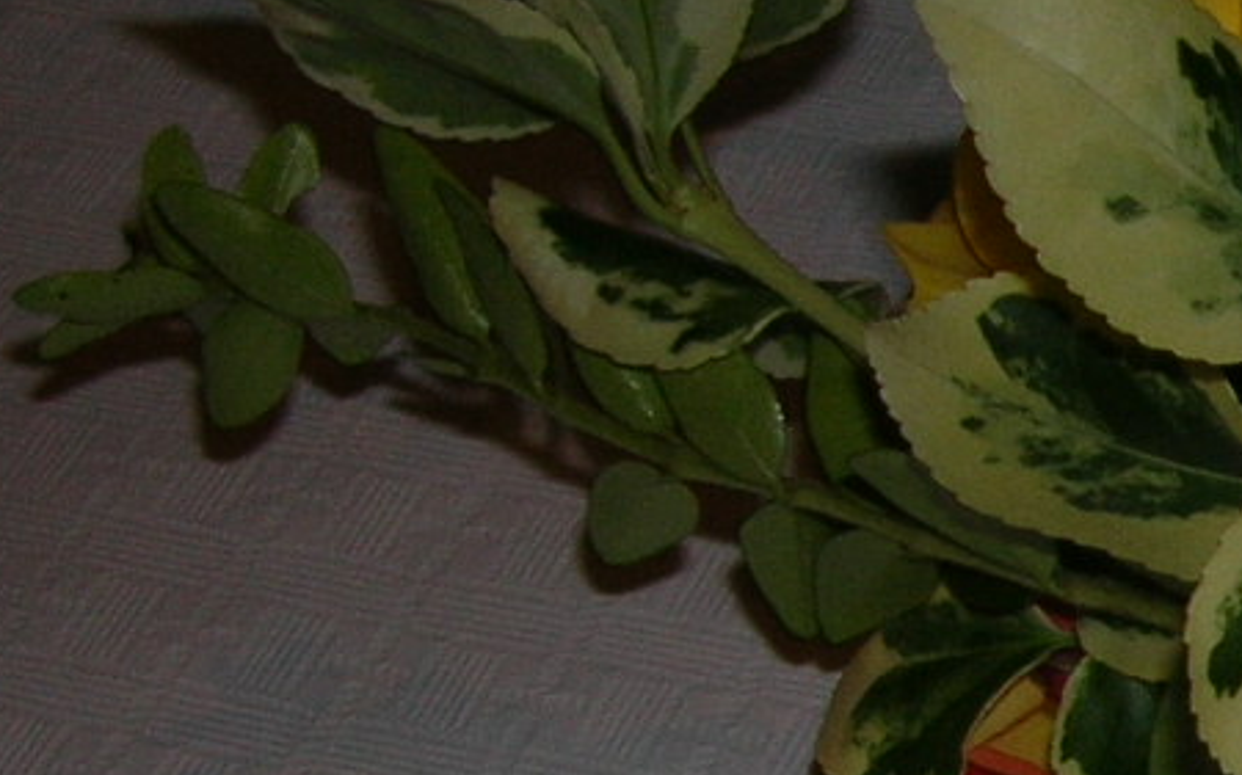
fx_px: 4467
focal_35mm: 132
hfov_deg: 14.2
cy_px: 808
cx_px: 2167
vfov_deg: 9.8
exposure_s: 1/60.1
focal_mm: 5.8
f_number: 2.8
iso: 50
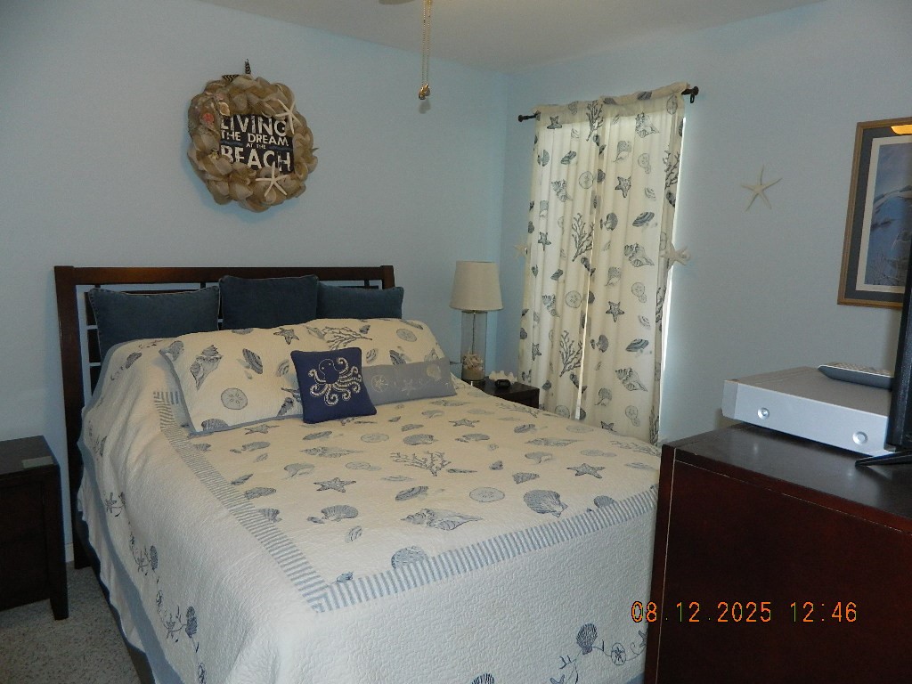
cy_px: 342
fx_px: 659
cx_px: 456
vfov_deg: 54.9
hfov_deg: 69.4
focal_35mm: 25
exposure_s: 1/30
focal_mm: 4.5
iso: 200
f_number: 3.1
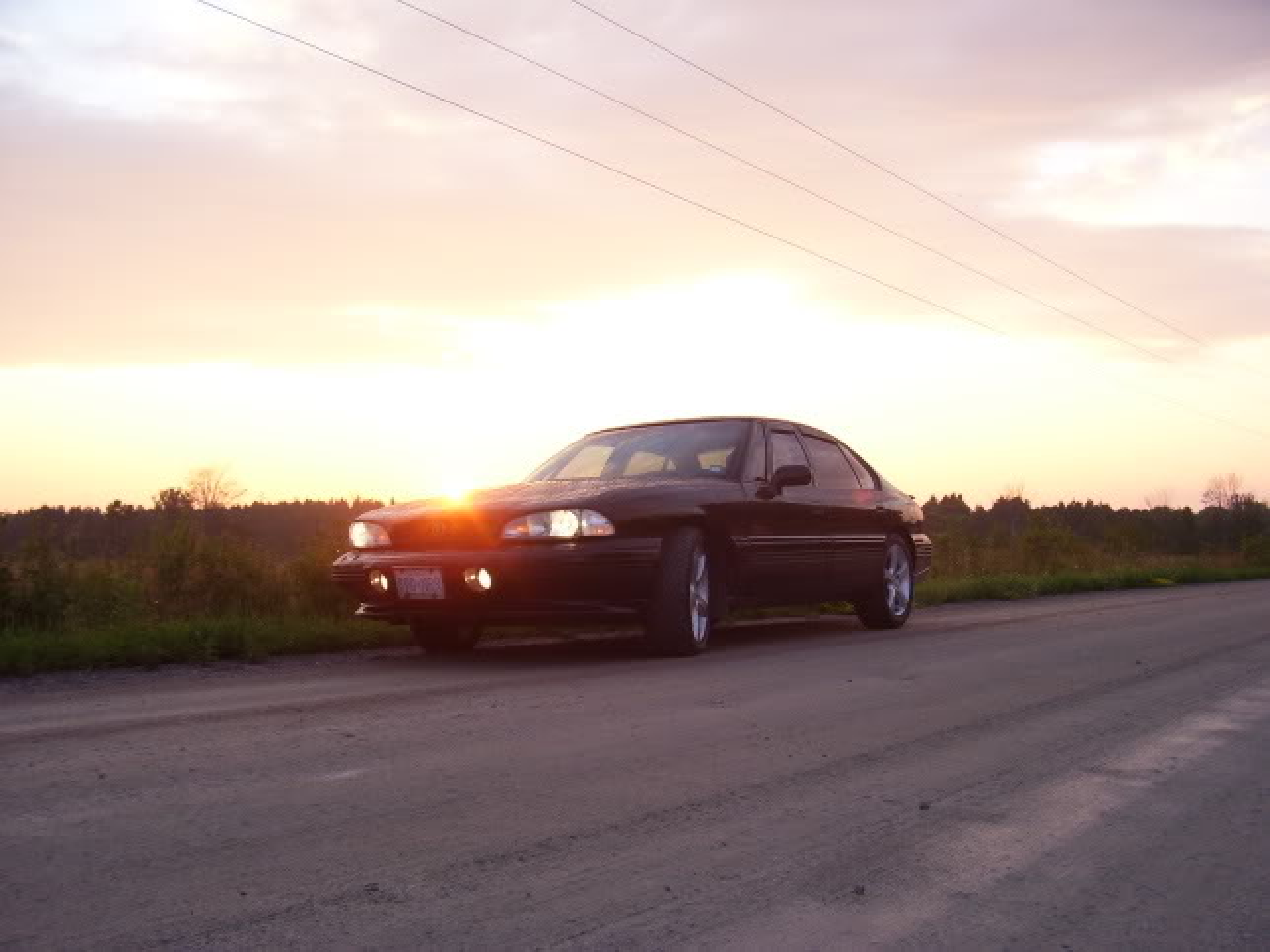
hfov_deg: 54.0
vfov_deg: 41.8
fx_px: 1247
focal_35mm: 34
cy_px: 476
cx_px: 635
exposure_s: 1/125
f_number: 2.7
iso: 80
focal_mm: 5.6
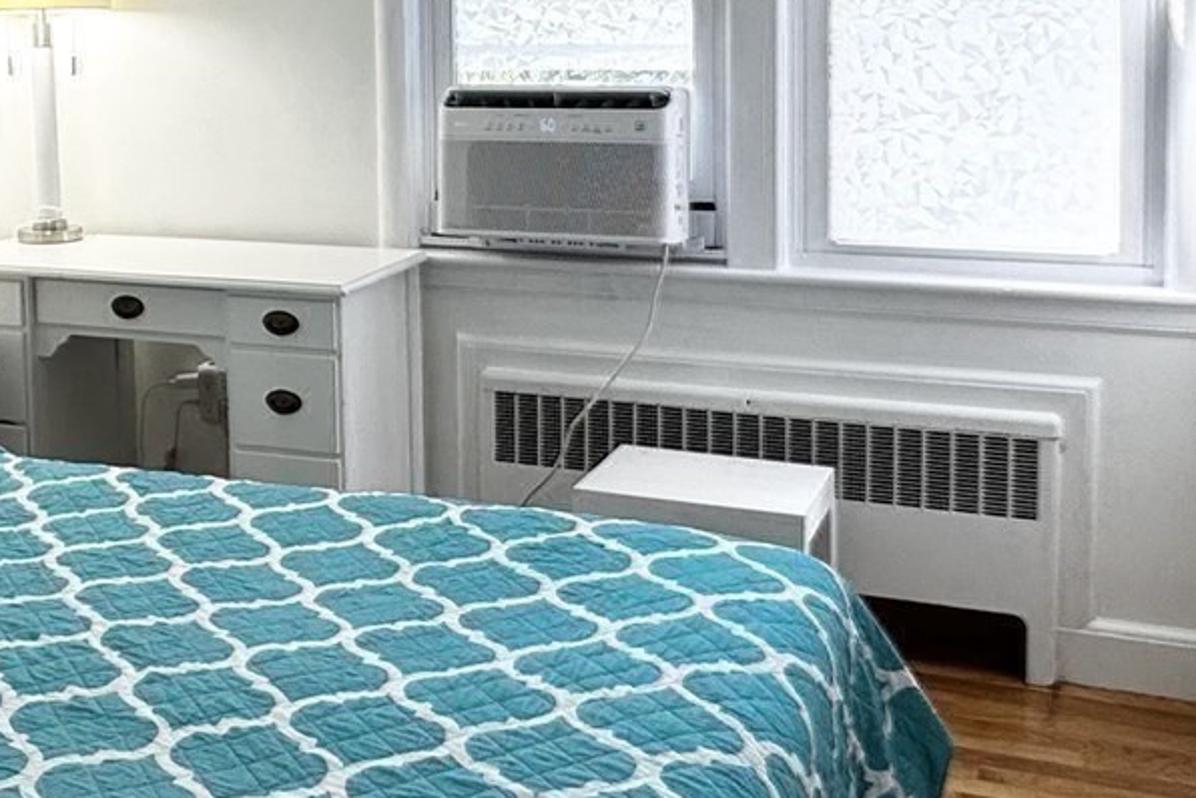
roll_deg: +0.7
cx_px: 343
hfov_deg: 38.8
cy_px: 114
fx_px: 1662
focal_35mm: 50
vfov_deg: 26.3
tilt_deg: -4.3
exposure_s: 1/120
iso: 50
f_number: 2.2
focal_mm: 2.22
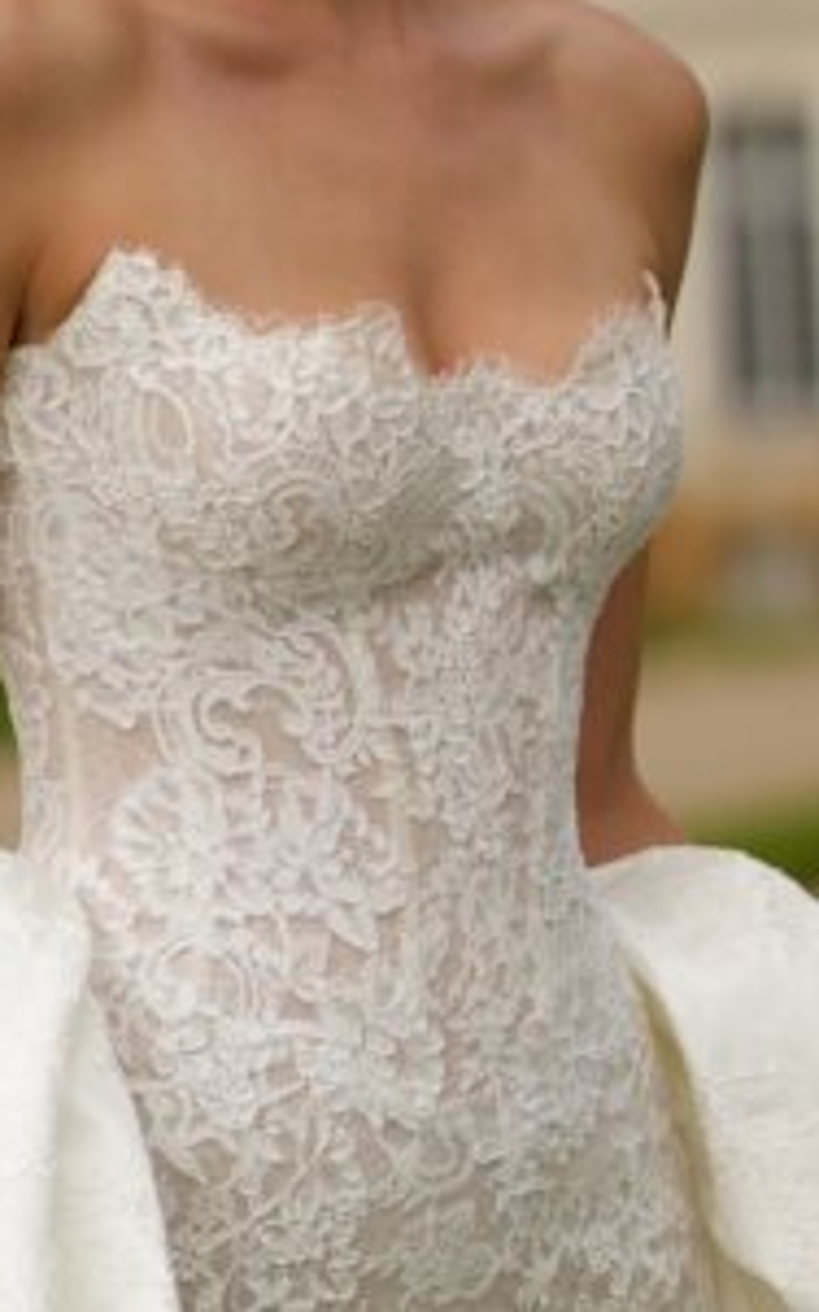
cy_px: 410
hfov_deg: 6.0
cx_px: 172
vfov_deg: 9.7
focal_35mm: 217
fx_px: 7753
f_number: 1.2
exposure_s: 1/8000
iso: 50
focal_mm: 50
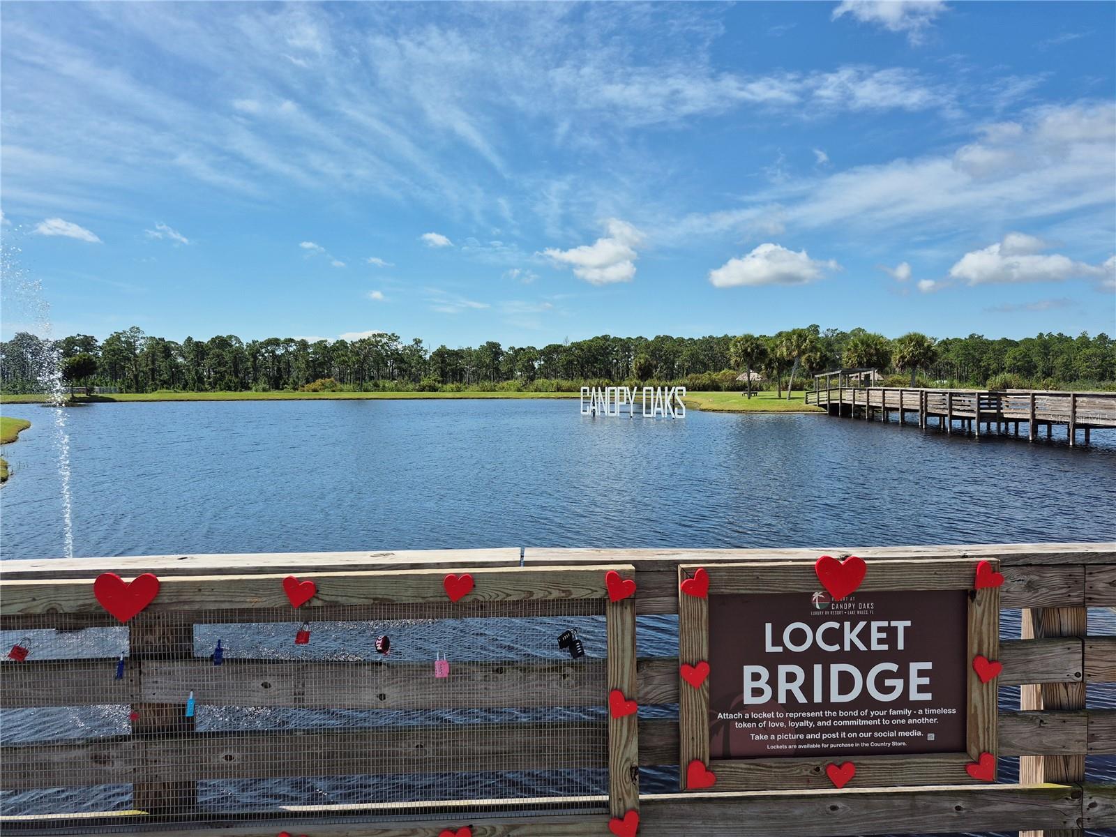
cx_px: 558
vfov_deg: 58.9
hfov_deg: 73.9
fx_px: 742
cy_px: 418
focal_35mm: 23
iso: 25
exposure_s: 1/2240
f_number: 1.8
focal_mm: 5.4
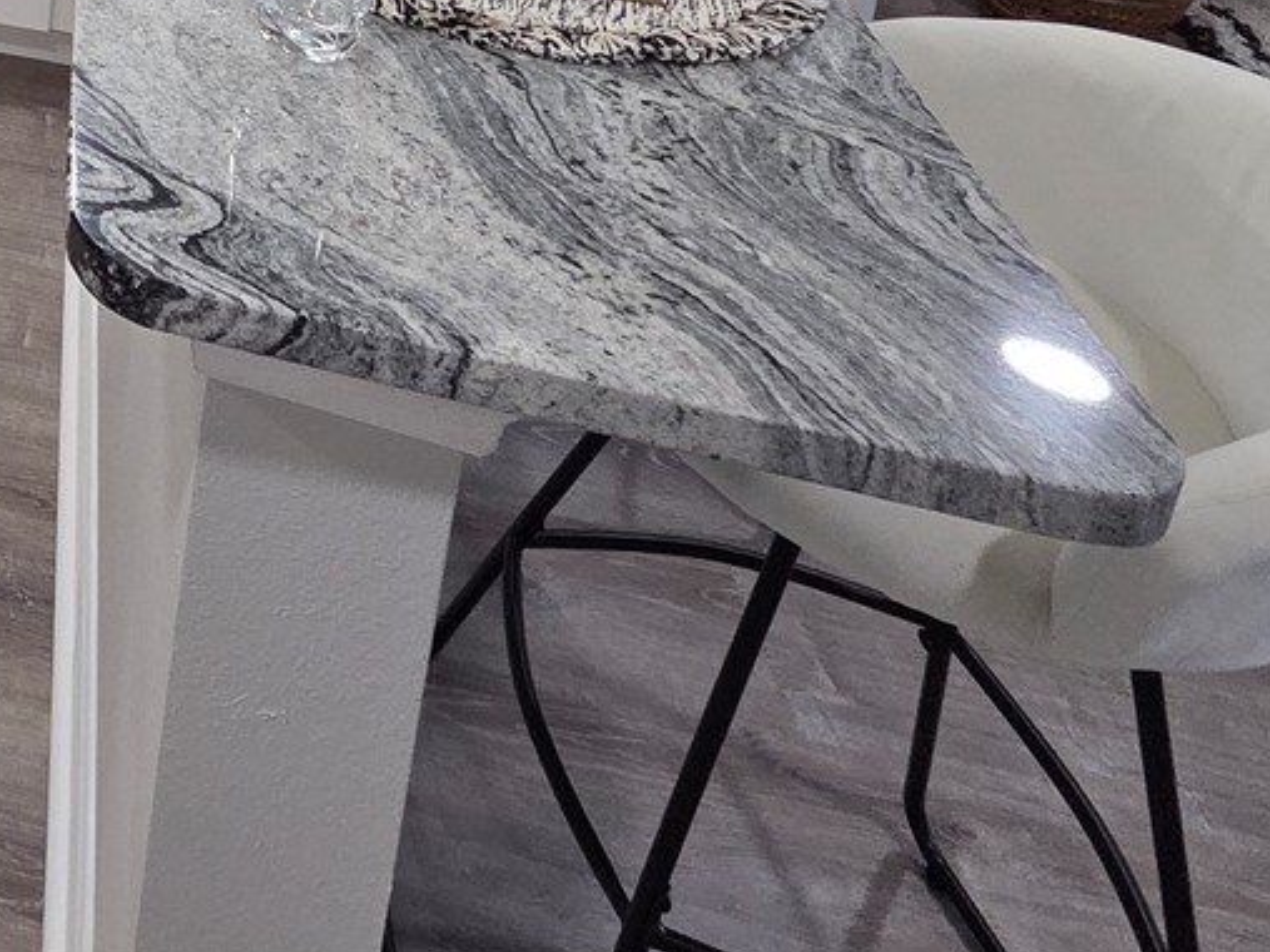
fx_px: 1504
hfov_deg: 32.5
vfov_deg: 25.0
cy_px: -539
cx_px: -433
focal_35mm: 41
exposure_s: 1/120
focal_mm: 2.2
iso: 250
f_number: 2.2
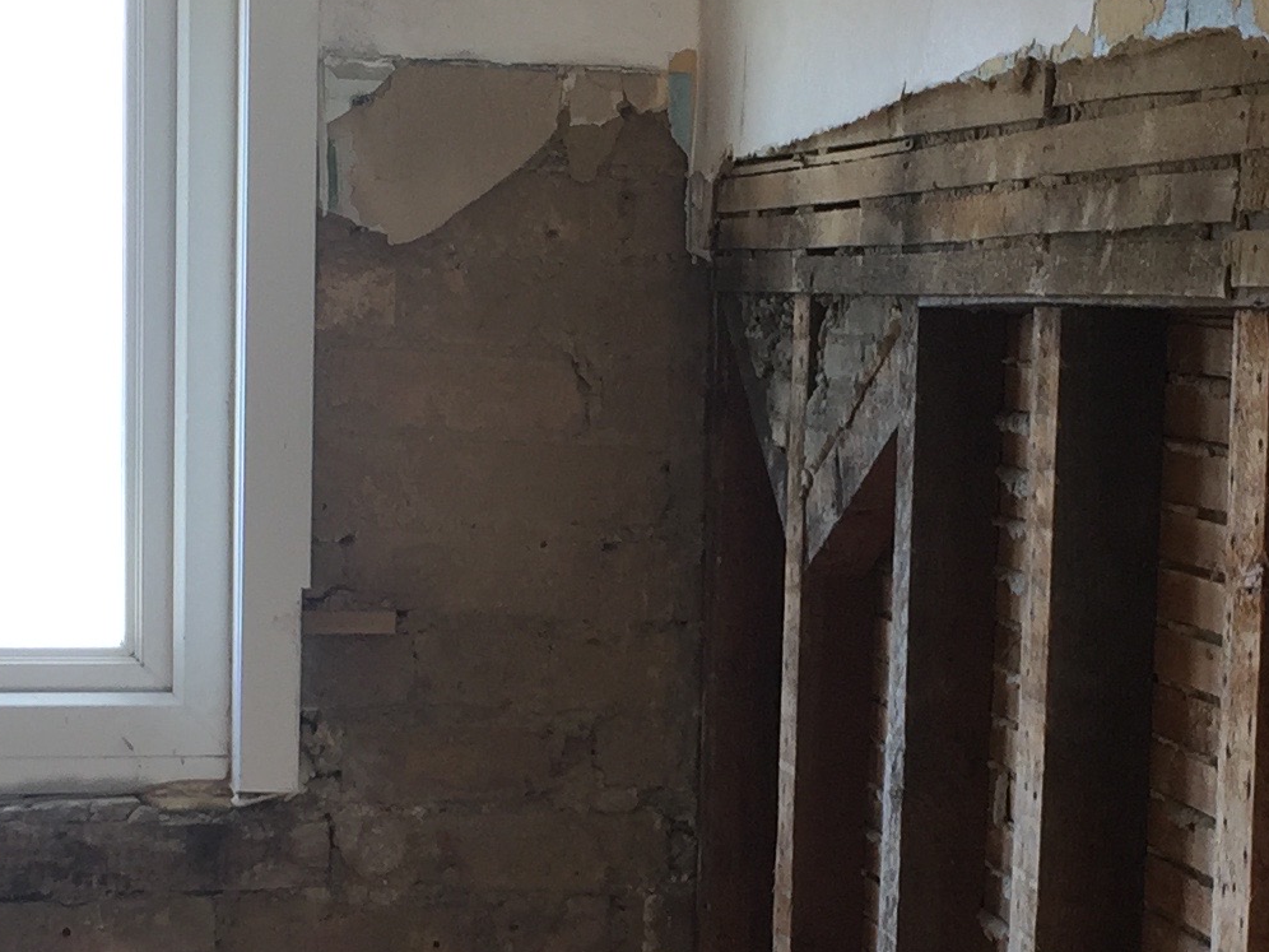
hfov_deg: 20.6
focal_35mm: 95
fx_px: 3483
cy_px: 710
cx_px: 756
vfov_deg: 15.5
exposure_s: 1/50
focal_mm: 4.15
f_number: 2.2
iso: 40
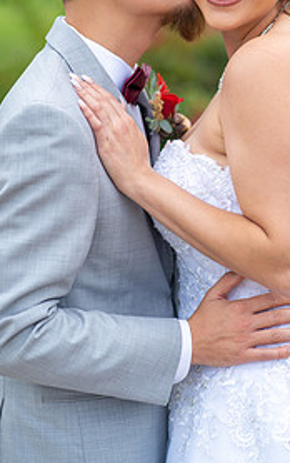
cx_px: 197
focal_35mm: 140
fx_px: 1769
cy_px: 150
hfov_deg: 9.4
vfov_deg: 14.9
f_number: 1.8
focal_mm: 85
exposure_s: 1/1600
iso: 160
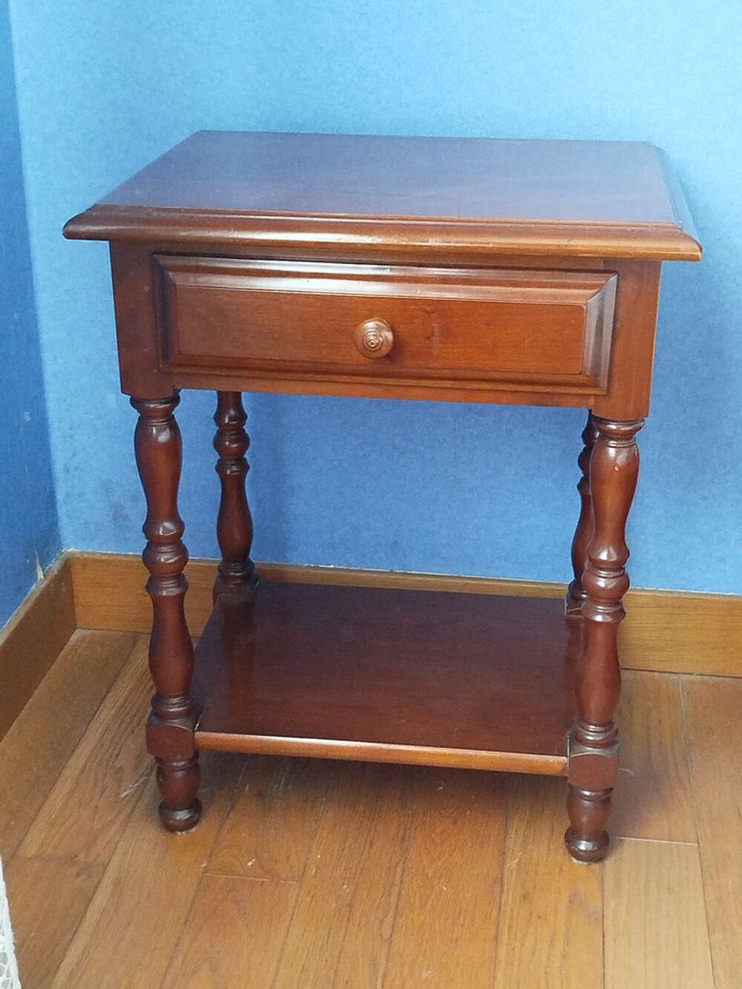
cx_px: 371
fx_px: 1372
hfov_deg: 30.3
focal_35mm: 48
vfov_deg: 39.7
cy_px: 494
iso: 400
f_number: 1.7
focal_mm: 5.31
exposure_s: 1/17
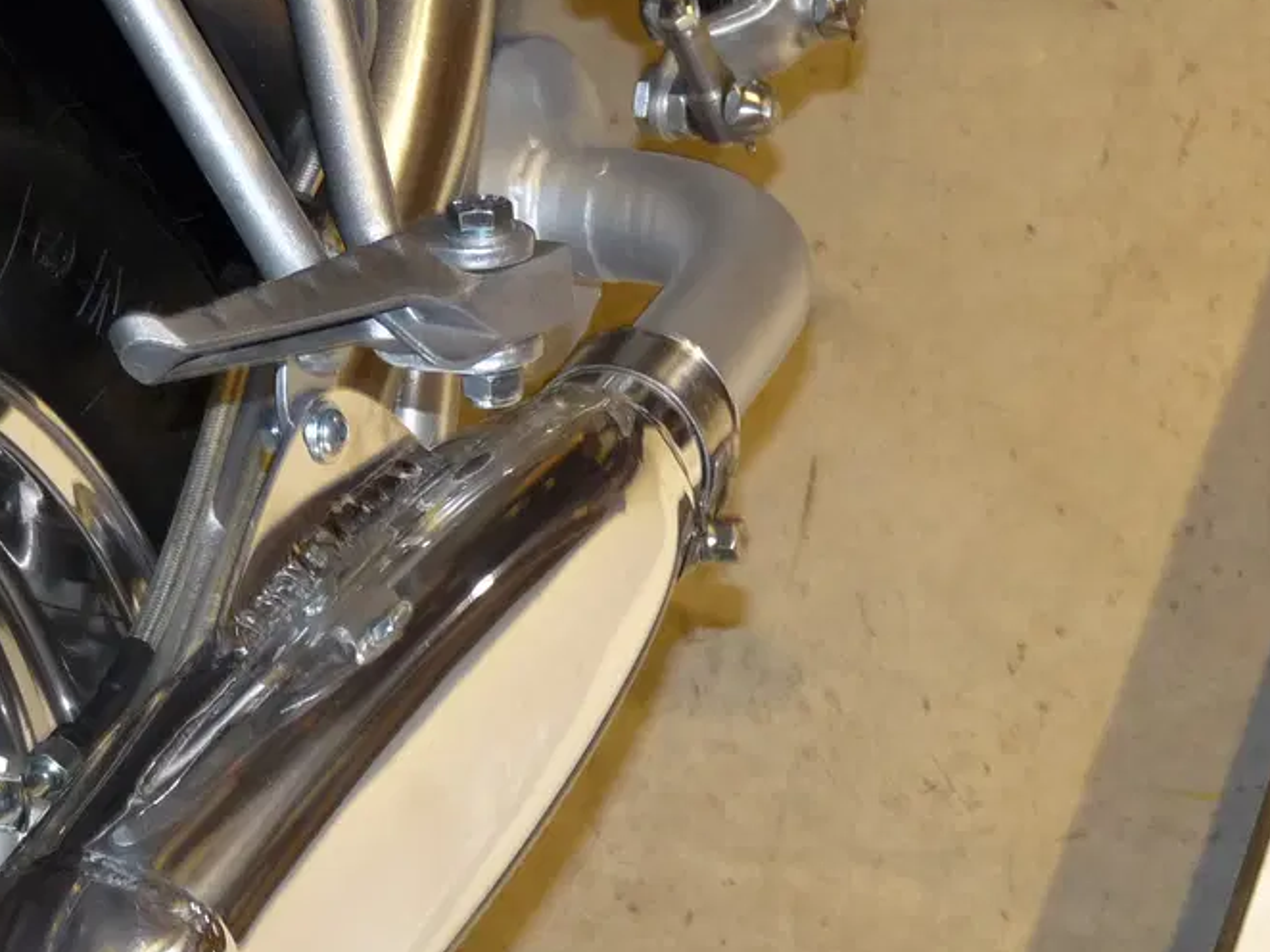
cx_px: 357
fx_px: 6051
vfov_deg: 9.0
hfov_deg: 12.0
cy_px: 843
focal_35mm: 165
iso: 200
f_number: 3.4
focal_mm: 13.8
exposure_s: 1/40
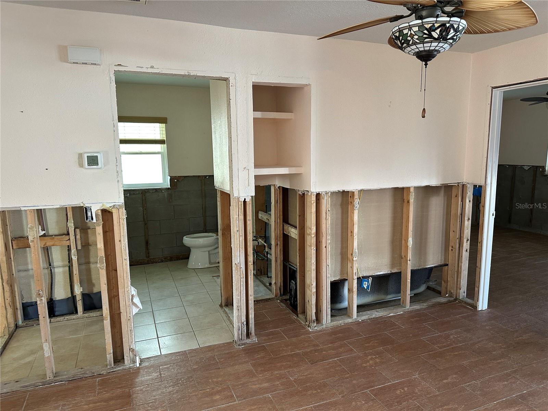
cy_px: 206
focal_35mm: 24
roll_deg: +0.0
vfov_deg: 56.8
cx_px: 274
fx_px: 380
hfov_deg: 71.6
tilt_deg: -8.6
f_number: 1.78
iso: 250
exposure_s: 1/60
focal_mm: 6.86
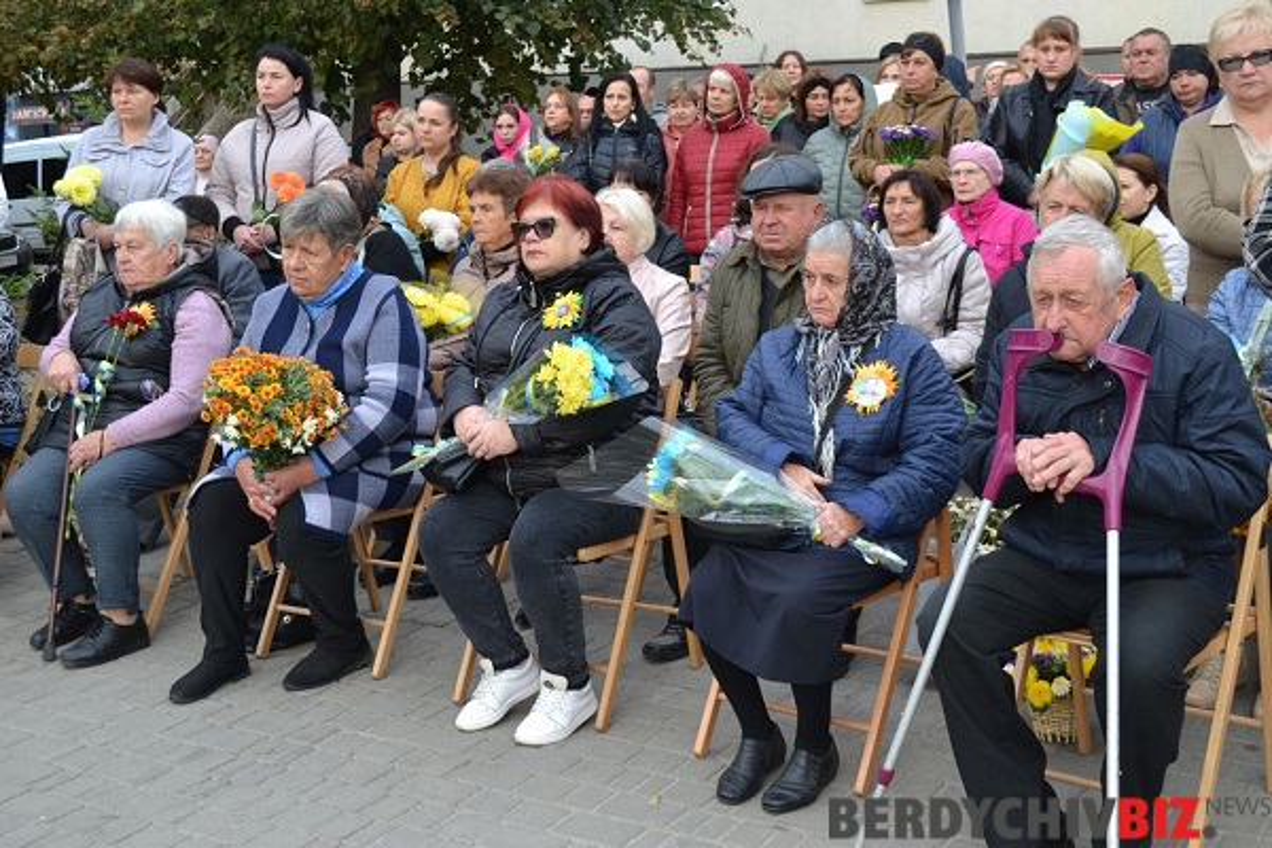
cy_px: 424
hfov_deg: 41.1
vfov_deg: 28.1
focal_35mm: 48
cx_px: 636
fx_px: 1696
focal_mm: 32
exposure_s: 1/125
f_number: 5.6
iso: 280
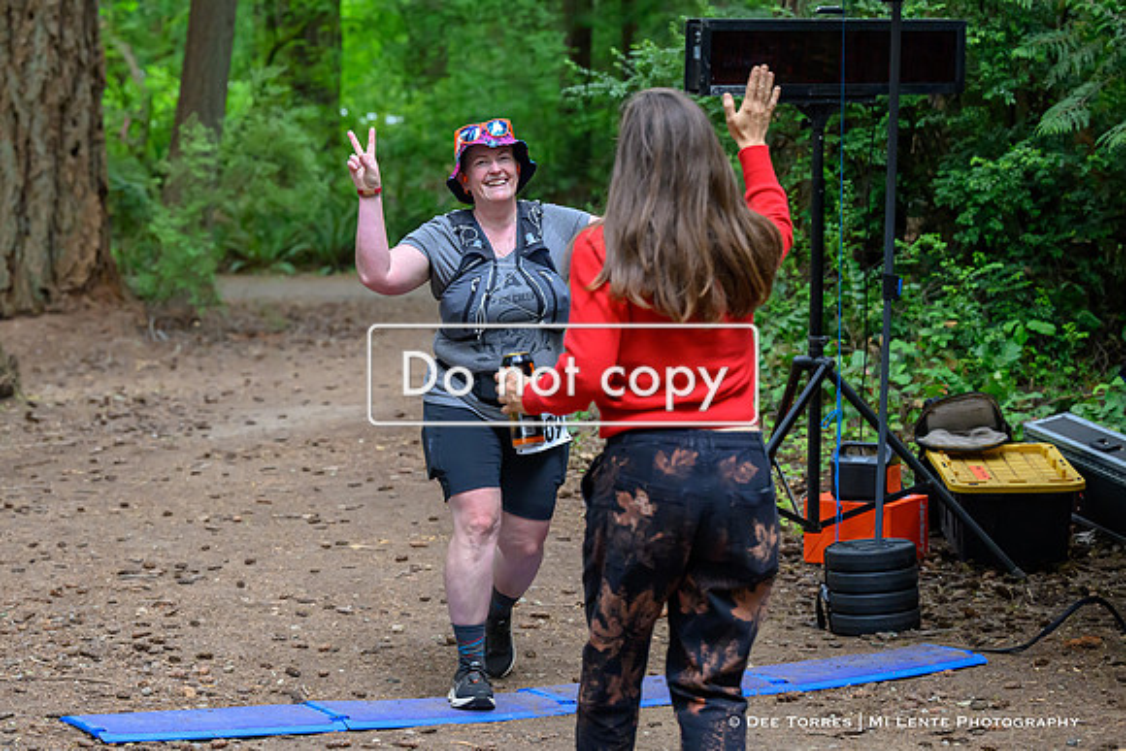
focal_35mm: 93
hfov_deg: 21.8
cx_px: 385
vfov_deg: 14.7
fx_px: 2915
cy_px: 375
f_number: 3.5
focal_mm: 70
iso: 4500
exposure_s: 1/640
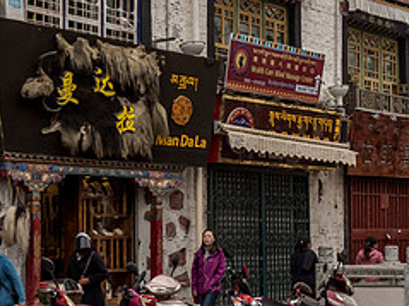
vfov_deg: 15.2
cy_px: 203
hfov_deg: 19.8
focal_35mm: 97
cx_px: 383
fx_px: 1146
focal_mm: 20
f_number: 5
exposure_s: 1/1000
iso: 400
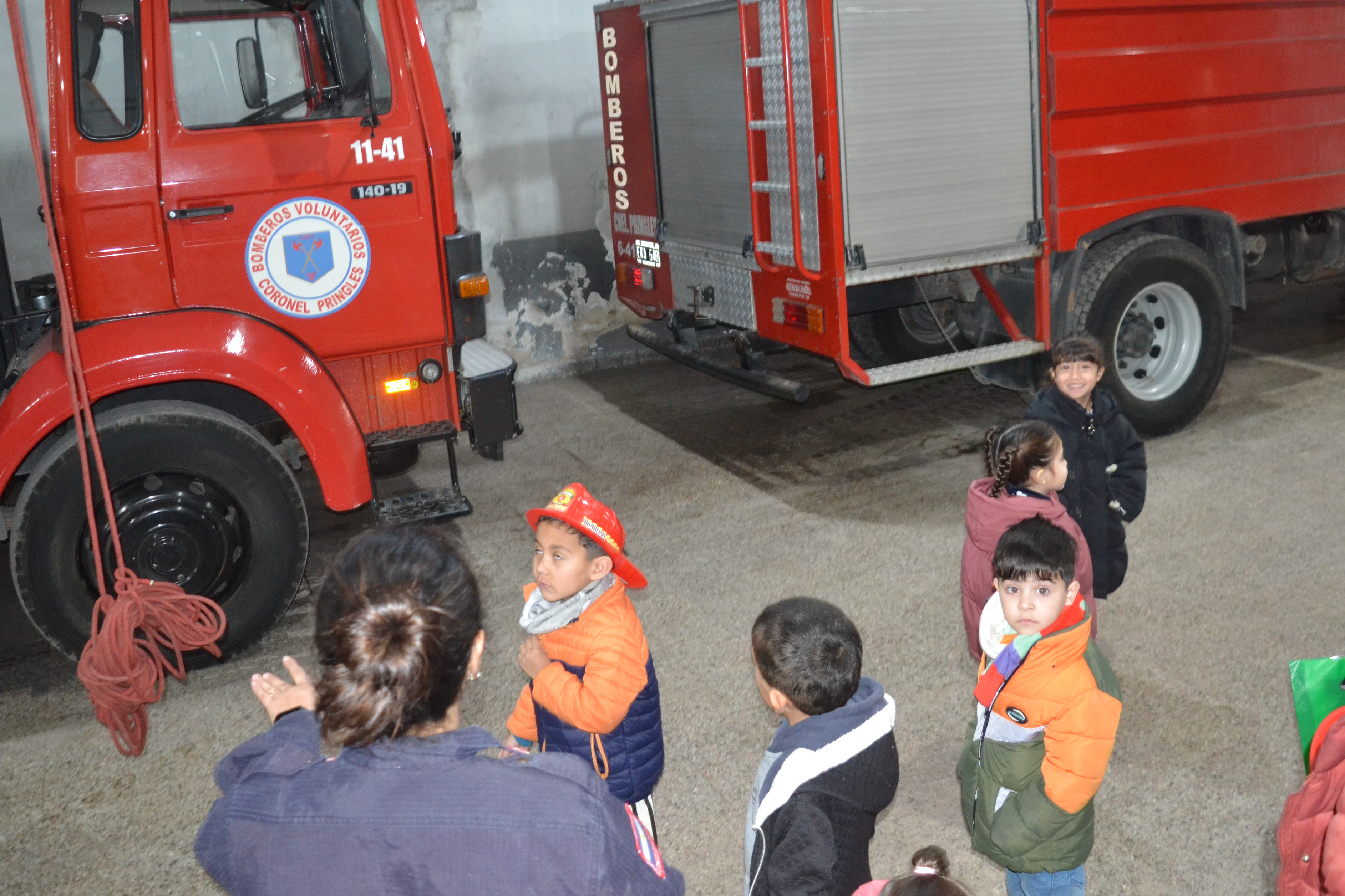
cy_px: 366
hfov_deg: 57.1
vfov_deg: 39.8
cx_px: 736
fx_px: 1233
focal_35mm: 33
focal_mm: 18
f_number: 3.5
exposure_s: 1/60
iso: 2000
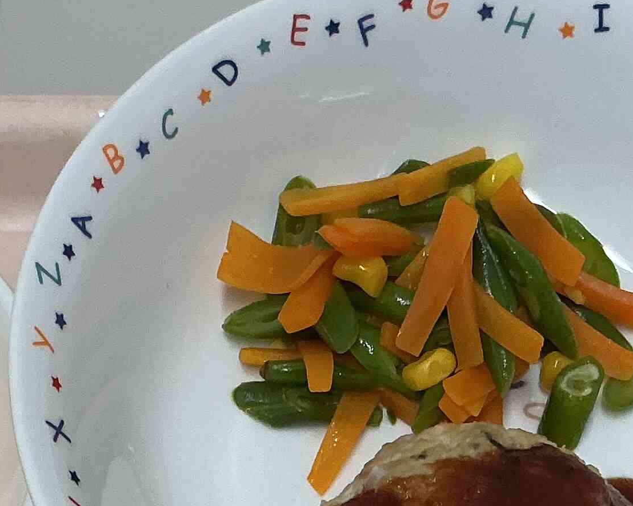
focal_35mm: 103
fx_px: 1929
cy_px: 822
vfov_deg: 13.8
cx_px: 301
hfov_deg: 18.6
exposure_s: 1/120
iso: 50
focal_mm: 3
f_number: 1.8
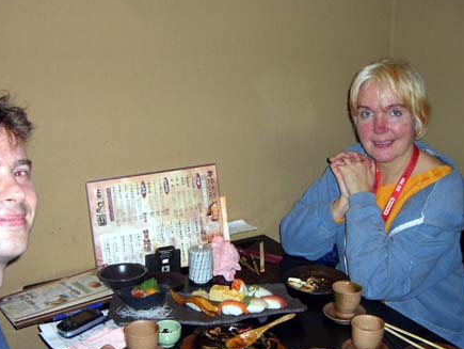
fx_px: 644
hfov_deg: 39.6
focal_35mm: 48
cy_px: 208
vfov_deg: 30.2
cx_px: 209
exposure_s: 1/60
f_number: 2.7
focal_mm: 6.2
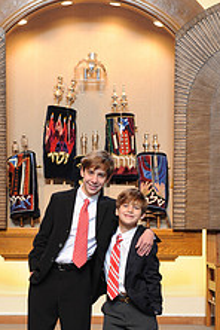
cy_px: 250
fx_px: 742
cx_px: 108
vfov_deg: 24.8
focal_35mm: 81
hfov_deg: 16.9
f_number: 5
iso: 500
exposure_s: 1/30
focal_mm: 40
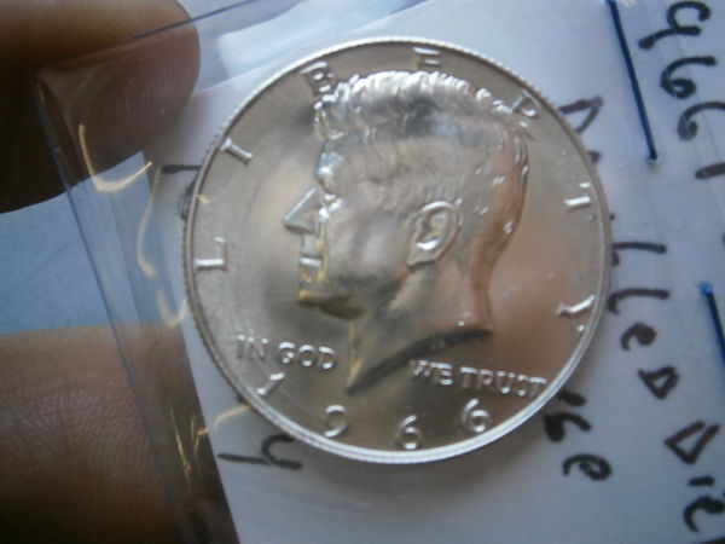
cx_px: 362
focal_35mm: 47
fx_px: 984
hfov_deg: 40.4
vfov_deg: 30.9
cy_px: 272
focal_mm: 8.3
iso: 160
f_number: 3.4
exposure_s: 1/250
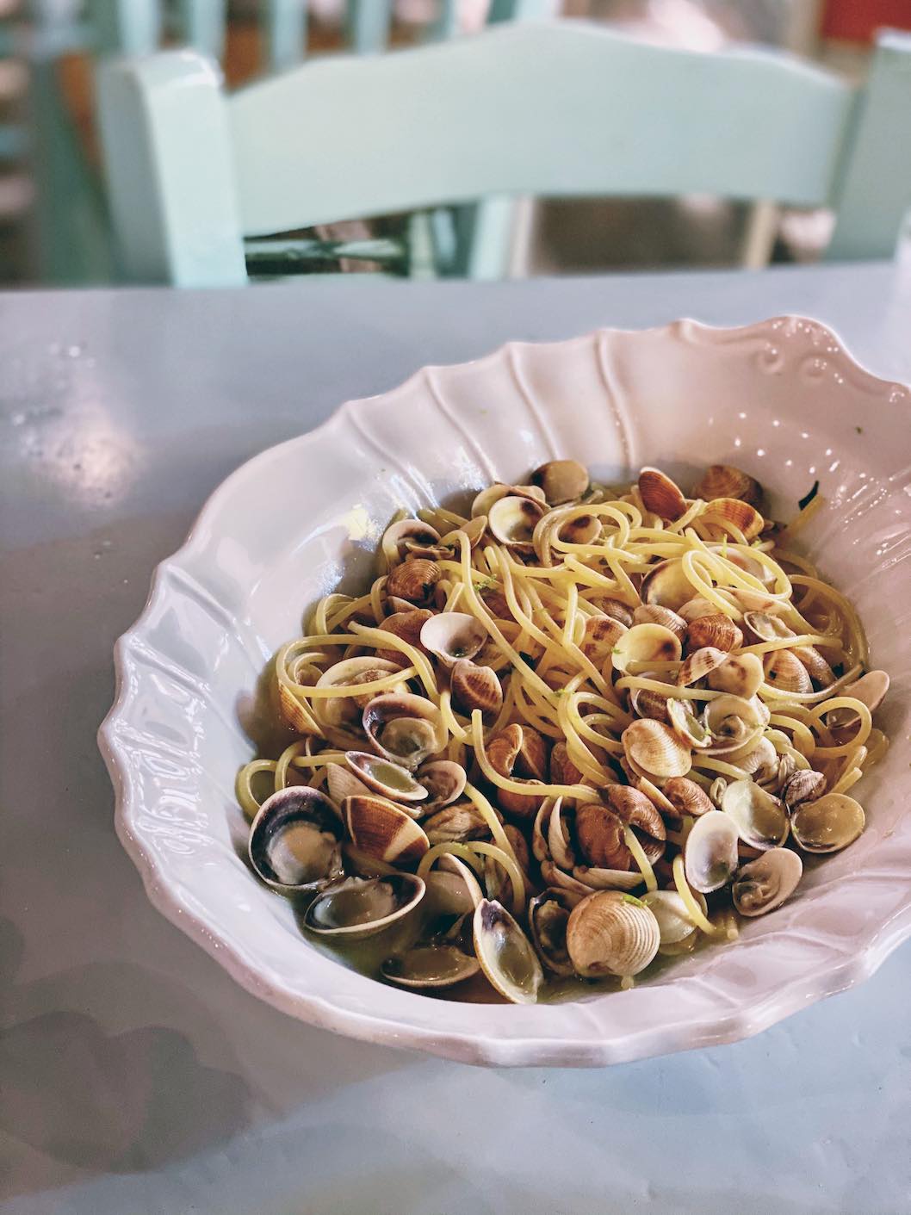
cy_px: 608
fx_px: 1825
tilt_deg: -37.2
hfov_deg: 28.0
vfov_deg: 36.8
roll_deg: -7.4
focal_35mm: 52
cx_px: 456
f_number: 2
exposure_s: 1/25
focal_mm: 6
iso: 400
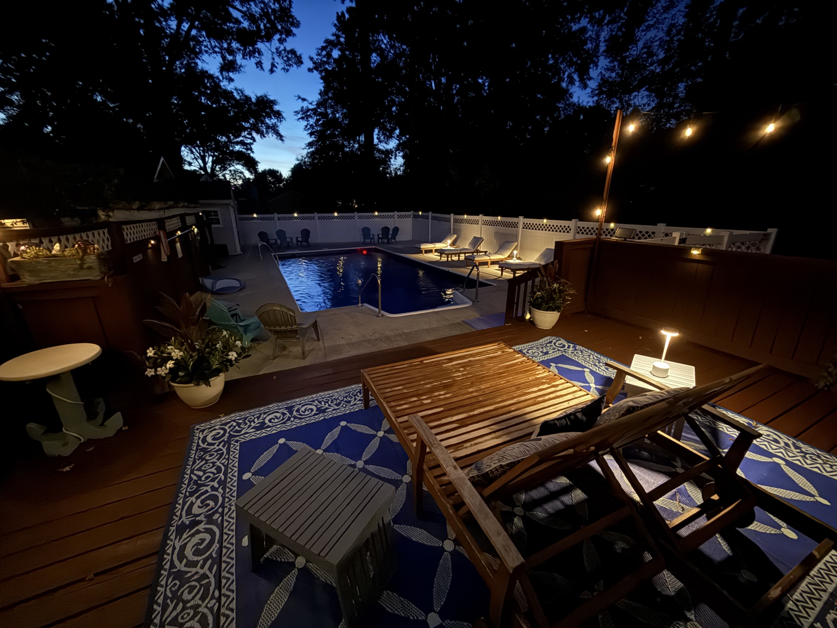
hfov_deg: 102.1
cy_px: 314
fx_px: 339
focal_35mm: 14
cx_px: 418
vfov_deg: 85.7
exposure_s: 1/8
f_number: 2.2
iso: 2000
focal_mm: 2.22
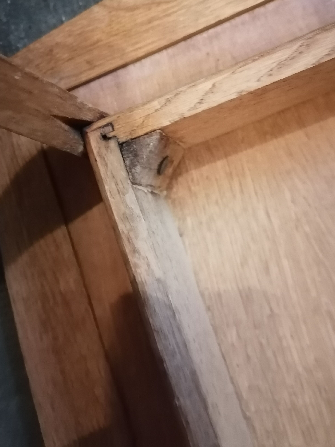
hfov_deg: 42.9
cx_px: 168
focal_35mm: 33
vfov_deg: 54.9
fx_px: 426
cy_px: 176
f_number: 1.8
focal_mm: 5.3
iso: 1600
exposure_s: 1/25
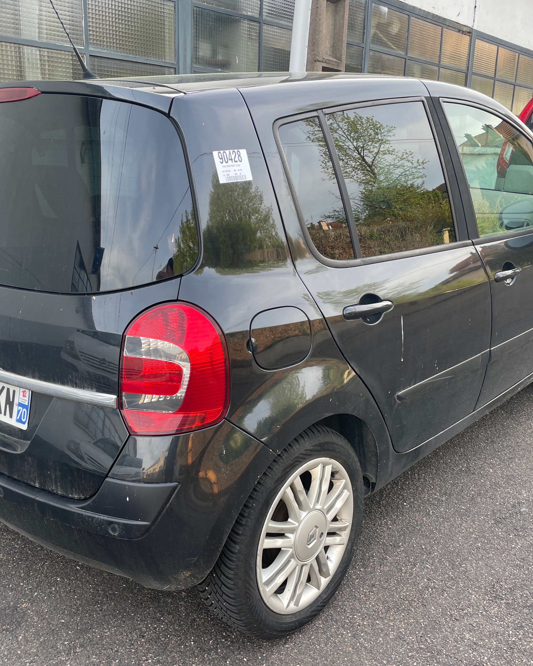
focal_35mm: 34
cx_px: 267
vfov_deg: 52.8
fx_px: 670
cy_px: 334
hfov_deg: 43.4
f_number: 1.6
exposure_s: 1/156
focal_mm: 4.2
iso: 32
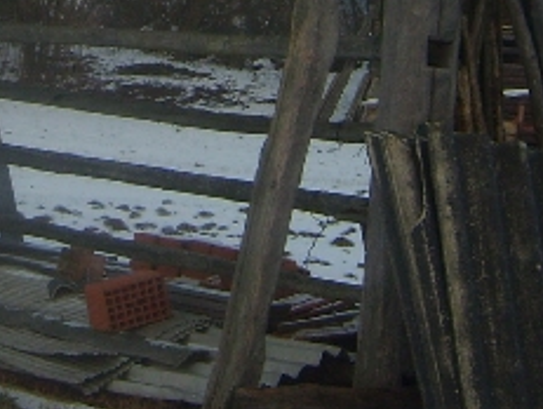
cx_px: 35
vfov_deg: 11.8
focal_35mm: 121
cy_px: -167
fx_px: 1901
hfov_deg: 16.0
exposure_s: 1/180
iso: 50
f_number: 2.8
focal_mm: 5.8
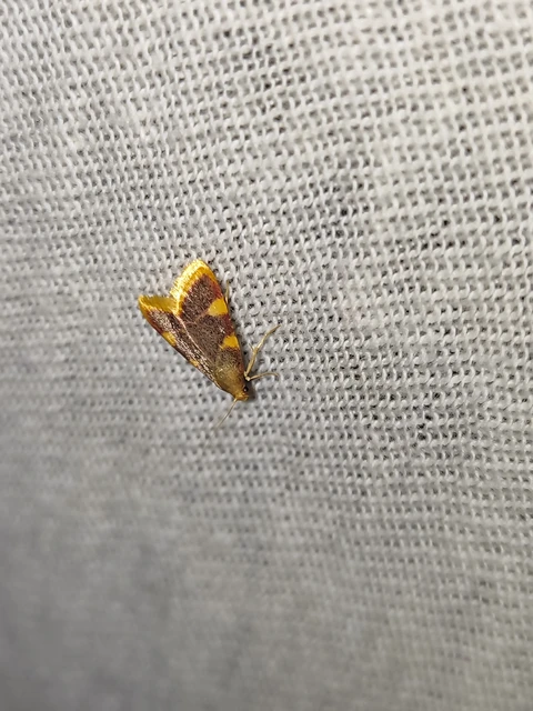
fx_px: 493
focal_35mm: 24
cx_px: 266
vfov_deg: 71.6
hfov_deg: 56.8
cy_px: 356
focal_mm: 5.89
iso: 442
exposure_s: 1/100
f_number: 1.89
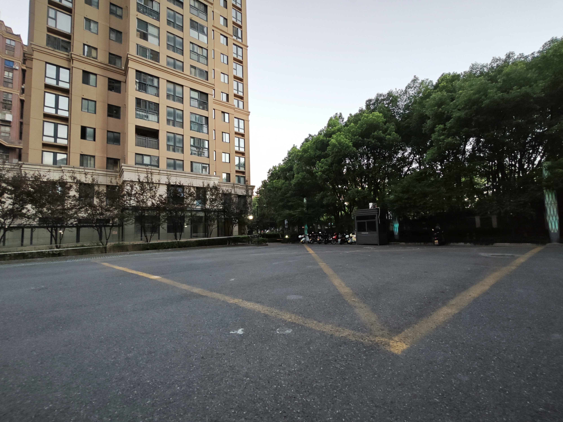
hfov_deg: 98.2
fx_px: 244
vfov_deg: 81.7
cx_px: 282
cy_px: 211
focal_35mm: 15
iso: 160
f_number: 2.2
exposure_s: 1/32.9
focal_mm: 1.91
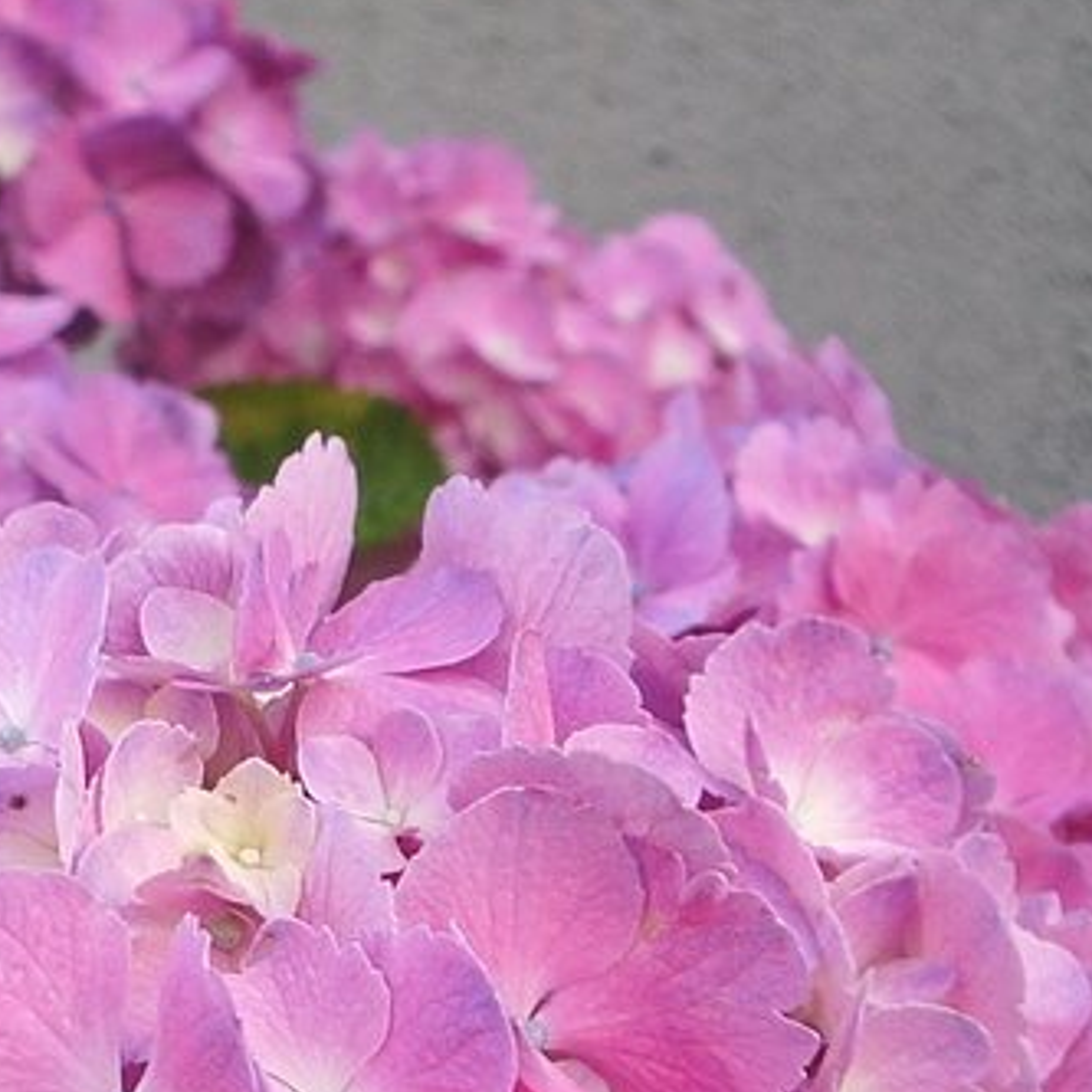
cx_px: 52
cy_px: 1003
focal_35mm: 95
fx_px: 3391
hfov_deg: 17.9
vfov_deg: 18.0
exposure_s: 1/60
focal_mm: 5.8
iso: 50
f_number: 2.6
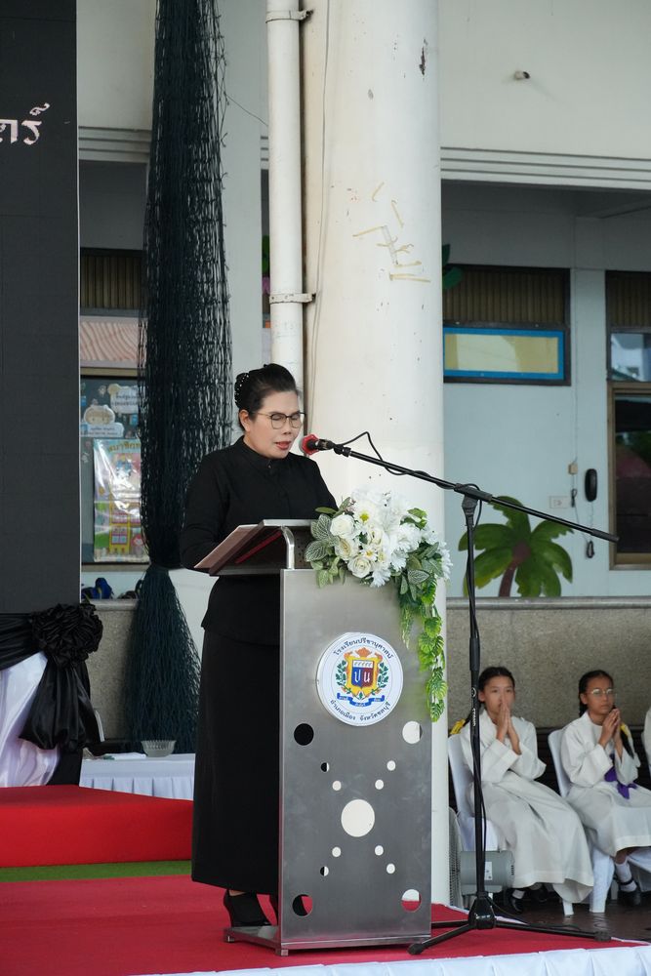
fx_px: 2969
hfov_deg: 12.5
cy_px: 488
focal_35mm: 110
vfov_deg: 18.7
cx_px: 326
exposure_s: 1/800
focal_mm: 73
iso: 4000
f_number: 5.6
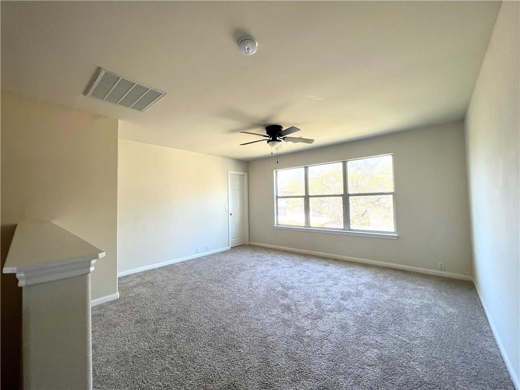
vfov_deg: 89.9
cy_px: 195
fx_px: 195
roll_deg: +0.9
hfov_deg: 106.2
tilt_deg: +1.3
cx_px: 260
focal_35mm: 13
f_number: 1.8
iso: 40
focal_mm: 1.57
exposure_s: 1/122
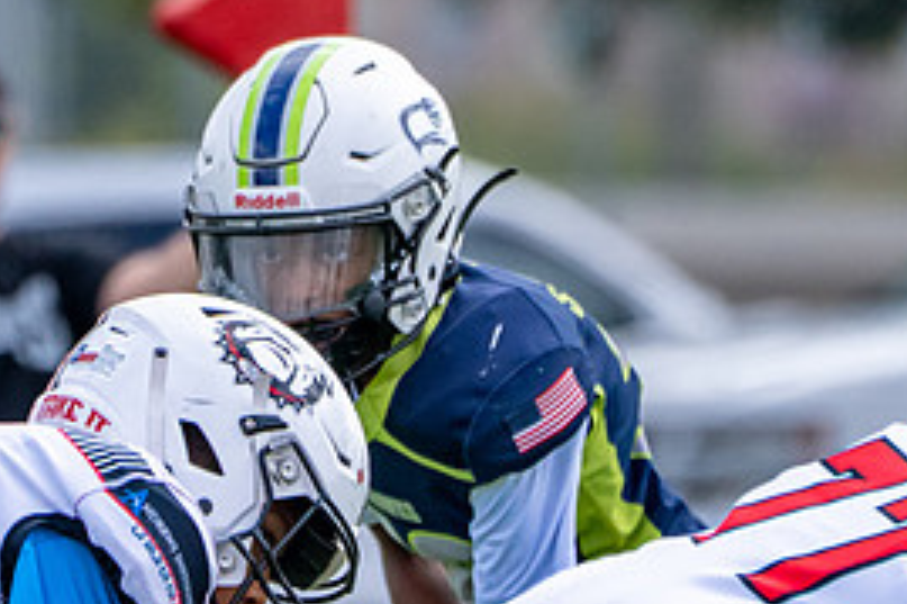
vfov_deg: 0.8
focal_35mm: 1745
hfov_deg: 1.2
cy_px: 241
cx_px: 262
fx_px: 43936
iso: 800
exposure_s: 1/2500
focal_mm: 400
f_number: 5.6
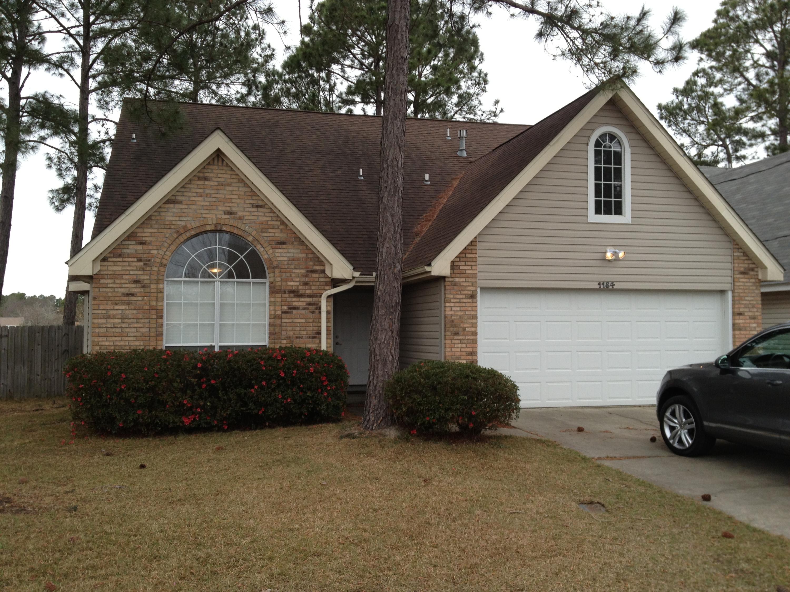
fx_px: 799
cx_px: 395
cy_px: 296
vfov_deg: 40.7
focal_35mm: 35
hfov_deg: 52.6
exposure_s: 1/442
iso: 50
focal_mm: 4.28
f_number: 2.4
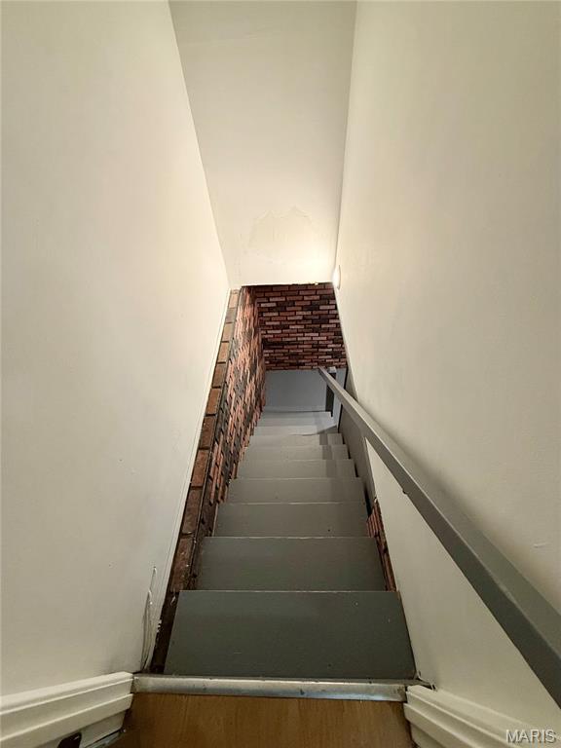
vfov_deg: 102.1
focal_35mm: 14
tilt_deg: -48.5
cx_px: 280
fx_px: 303
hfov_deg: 85.7
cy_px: 374
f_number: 2.2
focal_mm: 2.22
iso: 250
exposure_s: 1/60
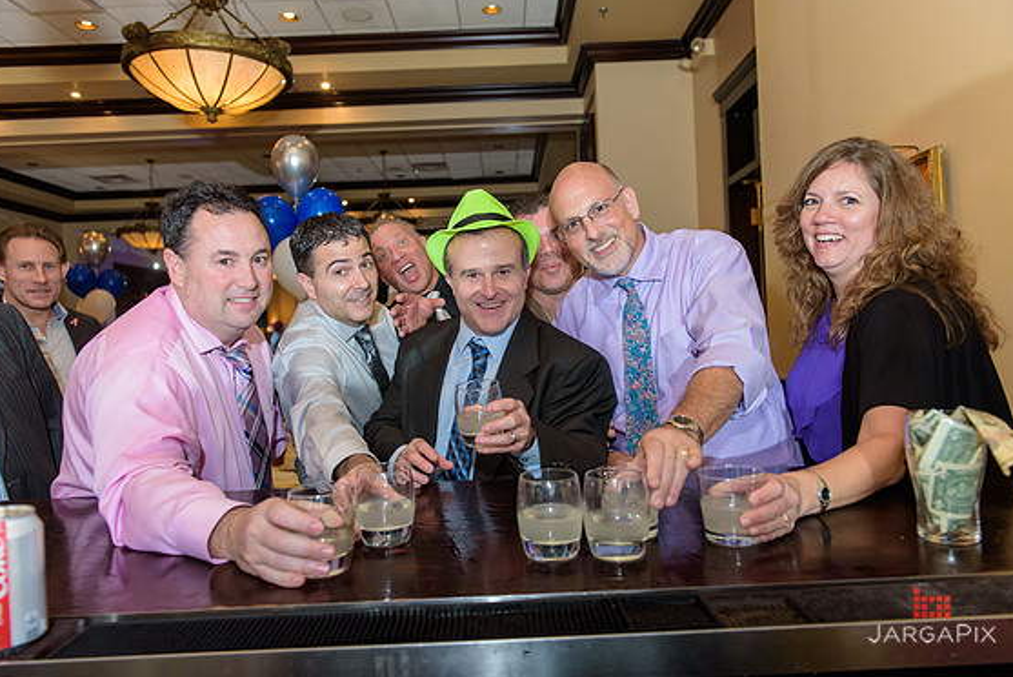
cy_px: 330
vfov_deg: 51.3
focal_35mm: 25
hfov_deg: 71.5
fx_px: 704
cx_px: 515
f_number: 3.2
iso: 1600
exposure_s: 1/125
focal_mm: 24
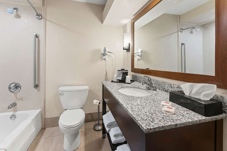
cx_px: 114
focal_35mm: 14
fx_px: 88
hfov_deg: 104.3
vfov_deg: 81.2
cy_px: 76
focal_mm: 14
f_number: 8
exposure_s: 1/6
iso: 500
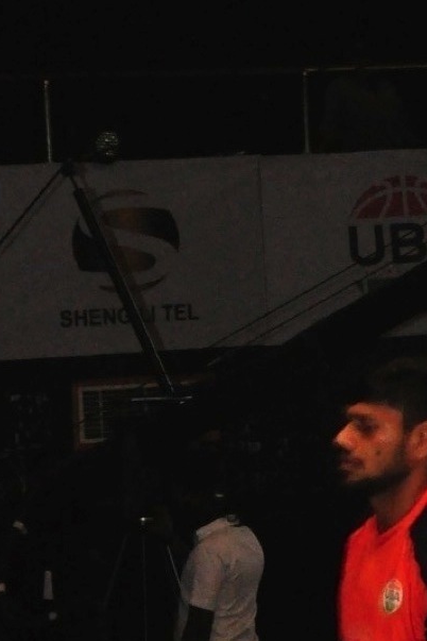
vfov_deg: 5.4
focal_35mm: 381
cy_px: -44
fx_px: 6787
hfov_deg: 3.6
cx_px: 632
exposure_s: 1/125
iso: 3200
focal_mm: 85
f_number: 5.6
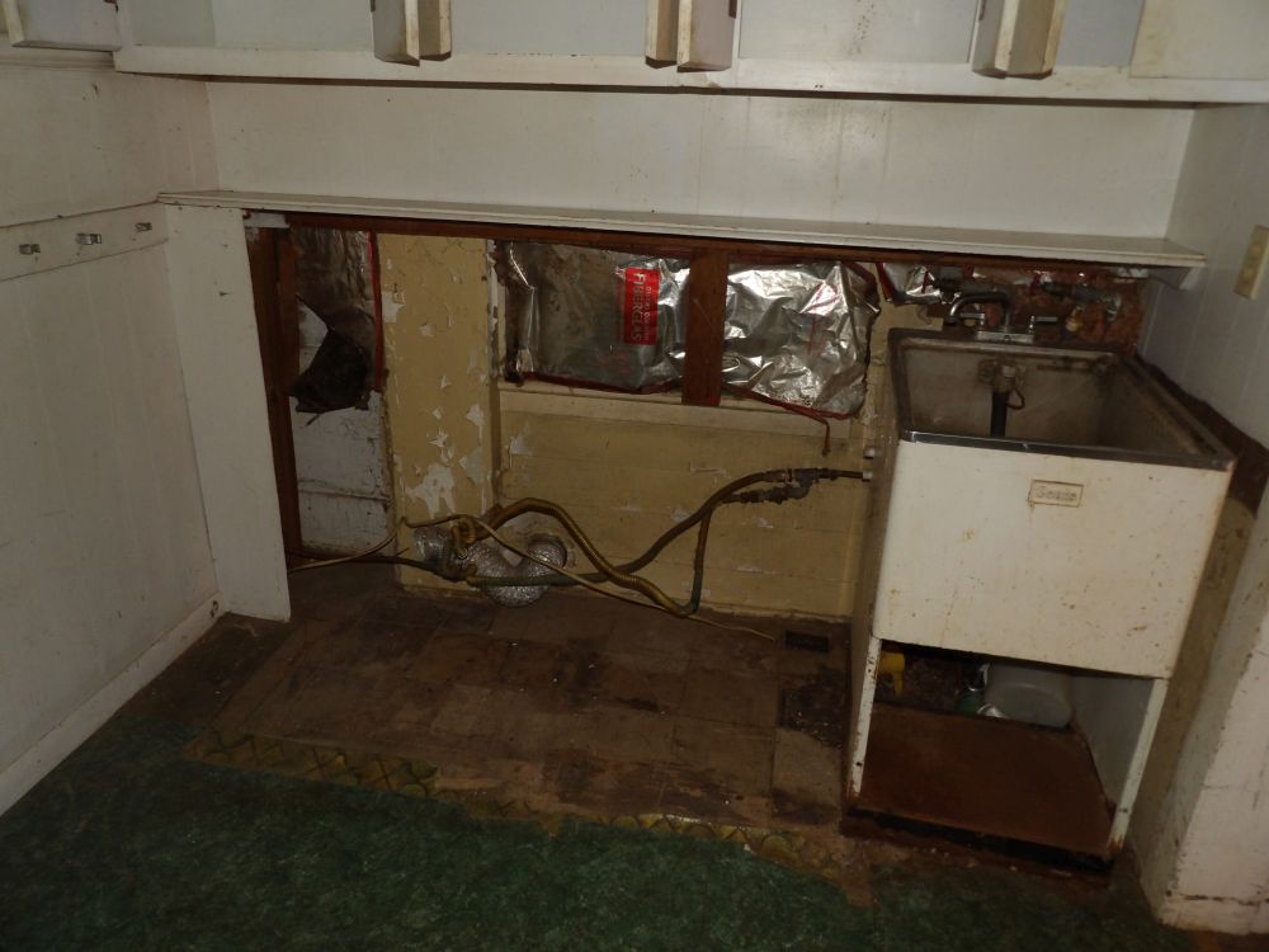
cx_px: 634
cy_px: 476
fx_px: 880
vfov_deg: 56.8
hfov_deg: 71.6
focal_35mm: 24
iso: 200
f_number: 3.2
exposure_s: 1/33
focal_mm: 4.3
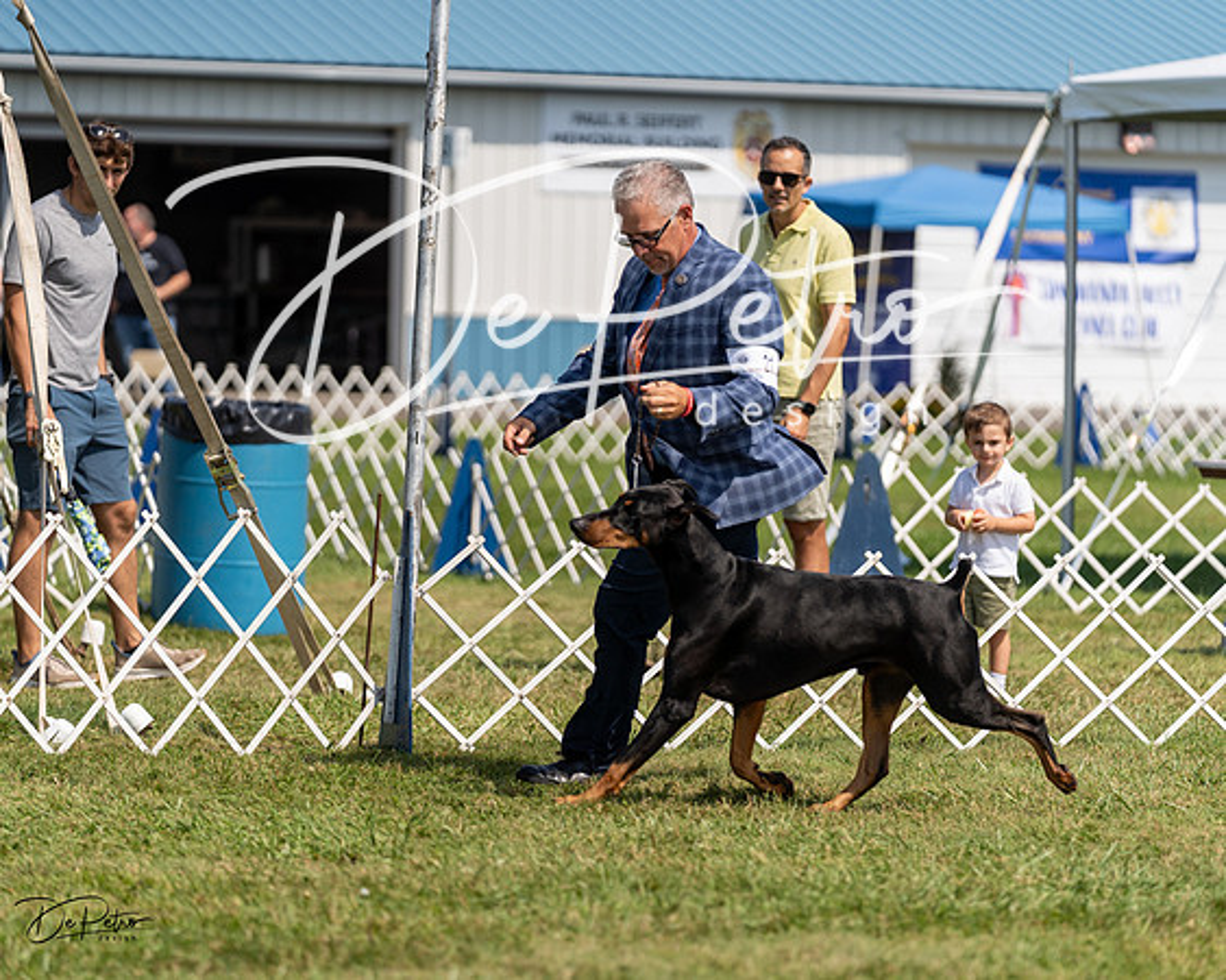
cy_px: 490
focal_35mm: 171
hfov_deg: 11.3
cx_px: 613
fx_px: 6209
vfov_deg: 9.0
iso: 200
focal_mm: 152
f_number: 2.8
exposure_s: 1/3200
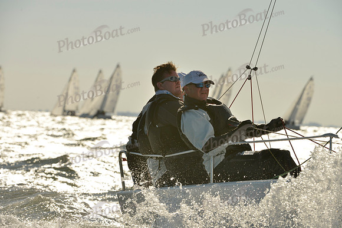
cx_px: 171
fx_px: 2565
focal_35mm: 270
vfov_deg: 5.1
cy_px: 114
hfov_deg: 7.6
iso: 280
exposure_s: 1/1000
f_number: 11
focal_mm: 270
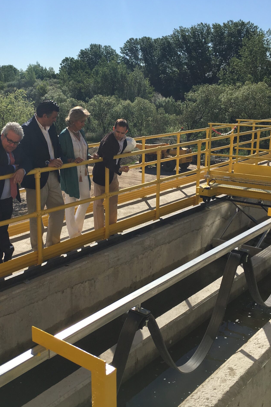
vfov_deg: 47.4
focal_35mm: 41
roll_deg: +0.2
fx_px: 463
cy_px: 202
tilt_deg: -12.6
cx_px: 91
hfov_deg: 32.4
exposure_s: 1/2653
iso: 25
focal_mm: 4.15
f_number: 2.2
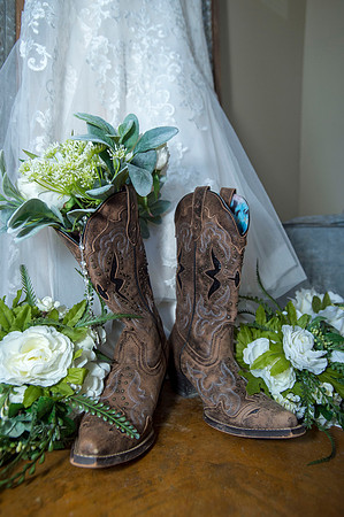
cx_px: 172
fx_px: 345
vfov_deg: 73.8
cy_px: 258
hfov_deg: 53.0
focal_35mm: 24
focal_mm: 24
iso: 1250
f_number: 4
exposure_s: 1/320
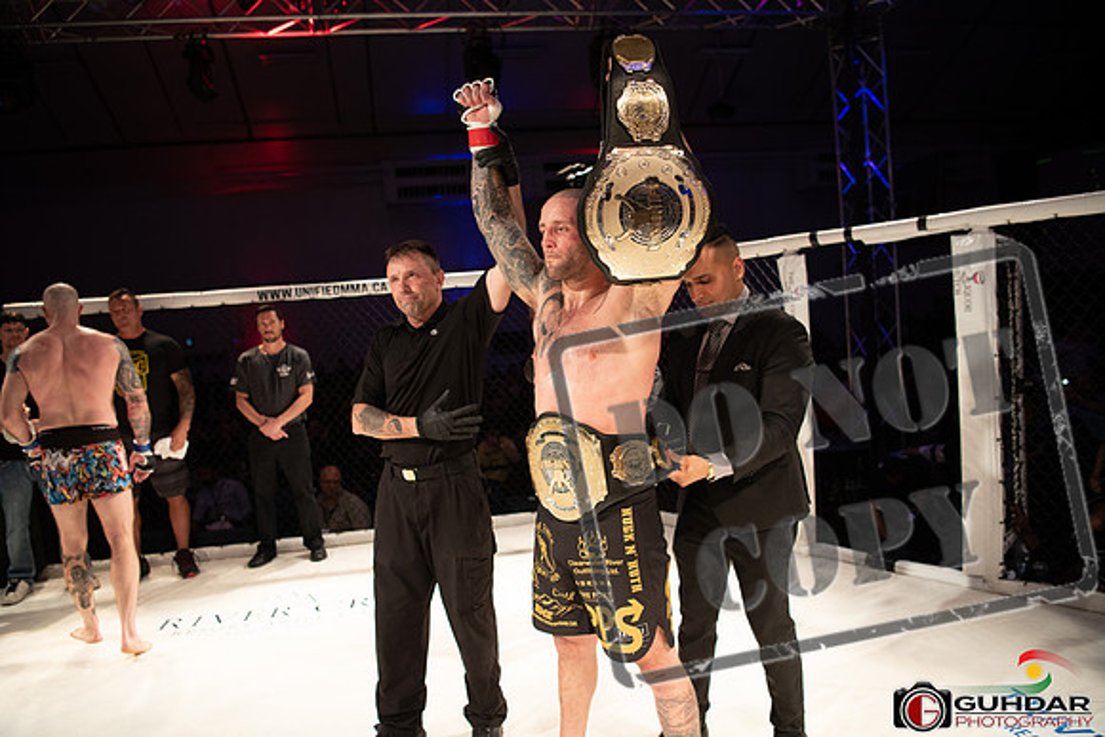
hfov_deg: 73.7
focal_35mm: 24
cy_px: 368
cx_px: 552
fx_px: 737
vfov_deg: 53.2
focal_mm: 24
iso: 1250
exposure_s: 1/1000
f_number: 2.8
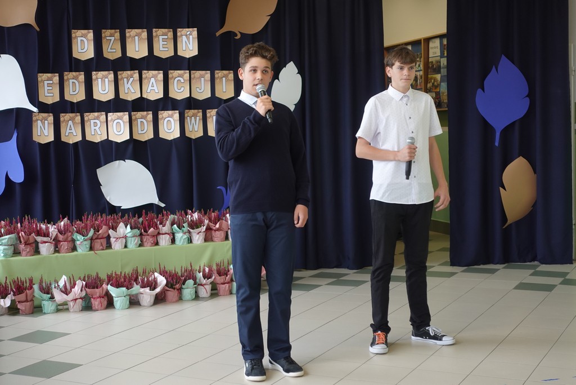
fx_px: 864
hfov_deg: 36.9
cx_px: 288
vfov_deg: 25.1
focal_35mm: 54
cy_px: 192
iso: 250
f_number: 2.8
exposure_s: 1/60
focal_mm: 20.33
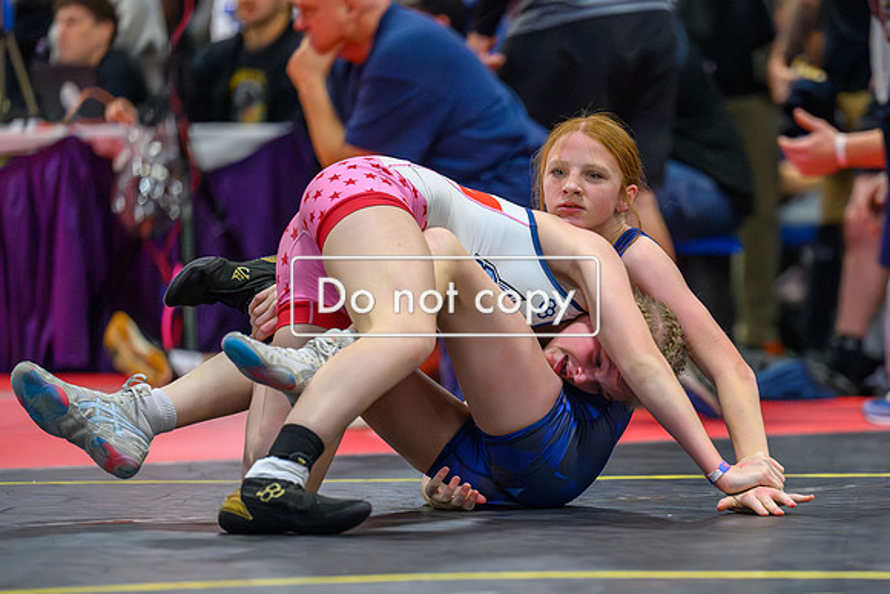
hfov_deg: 8.3
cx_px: 610
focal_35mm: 249
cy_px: 390
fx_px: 6162
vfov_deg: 5.5
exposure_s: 1/800
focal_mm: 180
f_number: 2.8
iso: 14400
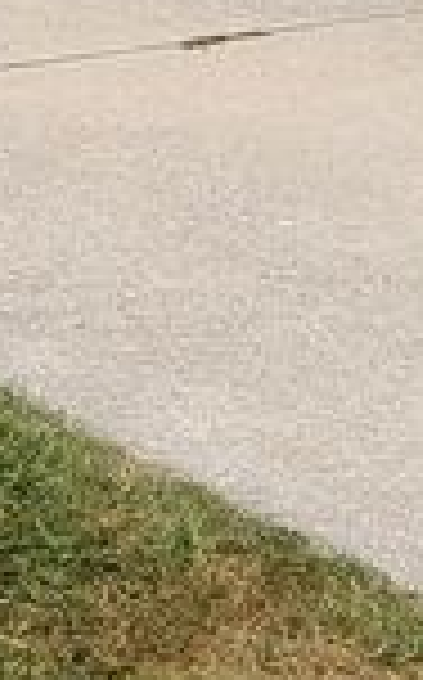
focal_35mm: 187
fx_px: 3459
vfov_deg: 10.4
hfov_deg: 7.0
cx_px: 117
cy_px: -644
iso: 40
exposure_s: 1/2302
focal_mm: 5.4
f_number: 1.8
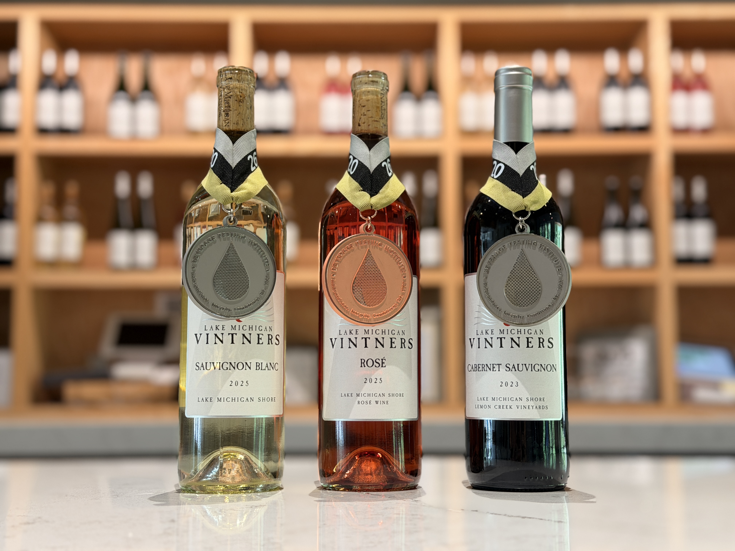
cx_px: 368
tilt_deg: +5.7
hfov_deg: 39.7
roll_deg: +0.1
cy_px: 276
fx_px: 1019
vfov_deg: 30.3
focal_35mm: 48
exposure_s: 1/60
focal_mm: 6.76
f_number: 1.78
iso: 125
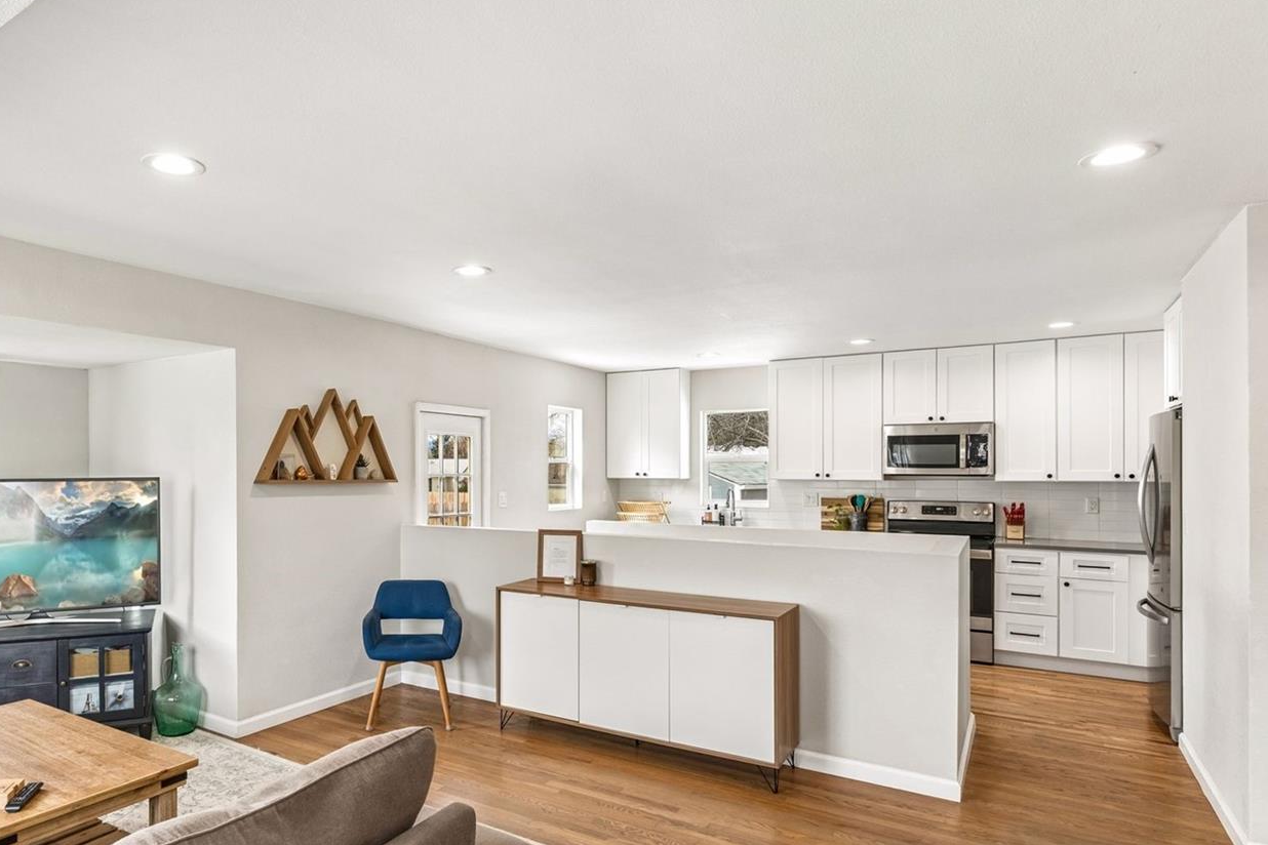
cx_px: 466
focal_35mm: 22
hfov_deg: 77.0
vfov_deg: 57.1
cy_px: 474
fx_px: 775
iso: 400
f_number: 9
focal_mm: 17
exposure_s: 1/30
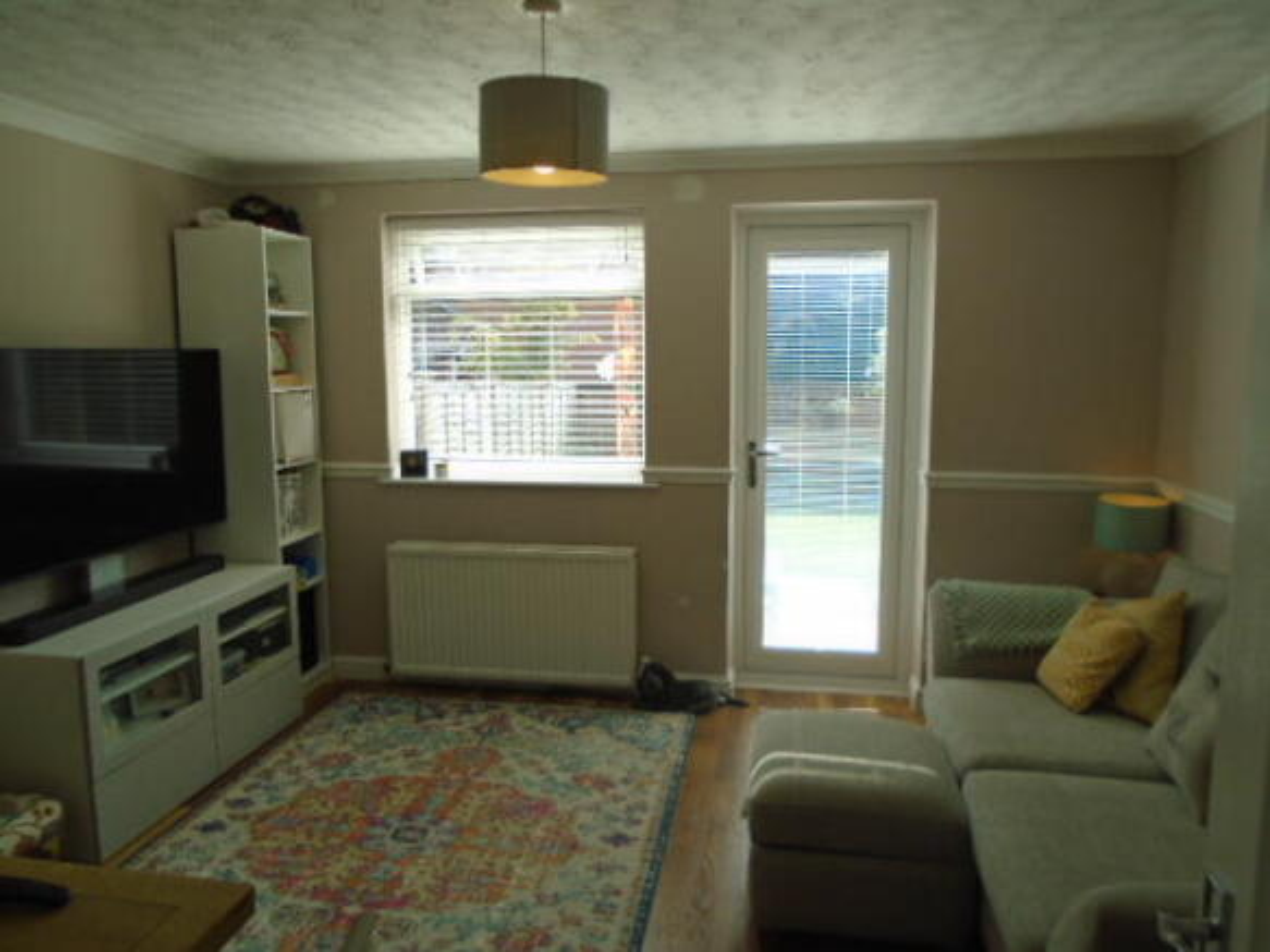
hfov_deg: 67.3
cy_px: 476
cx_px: 635
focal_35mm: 26
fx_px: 954
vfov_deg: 53.0
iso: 100
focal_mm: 4.6
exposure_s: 1/200
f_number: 3.2
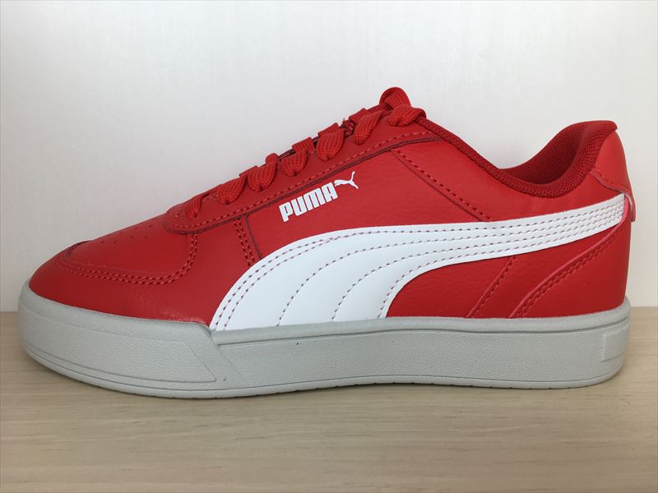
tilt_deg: -10.7
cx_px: 329
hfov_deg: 61.7
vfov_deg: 48.2
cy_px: 246
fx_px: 551
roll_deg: +0.1
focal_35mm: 29
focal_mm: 4.15
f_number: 2.2
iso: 32
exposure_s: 1/120
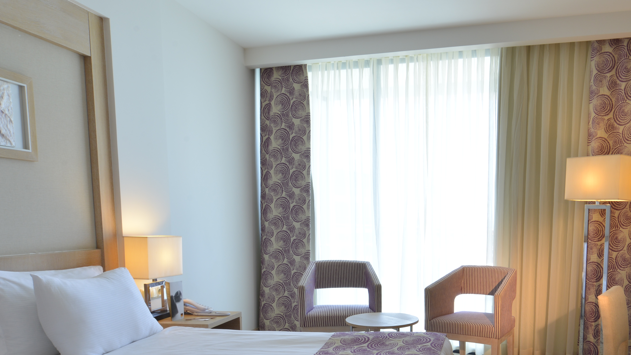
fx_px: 552
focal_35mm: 33
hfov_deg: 55.4
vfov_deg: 34.6
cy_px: 282
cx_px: 502
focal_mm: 18
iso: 200
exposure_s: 1/8
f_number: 11
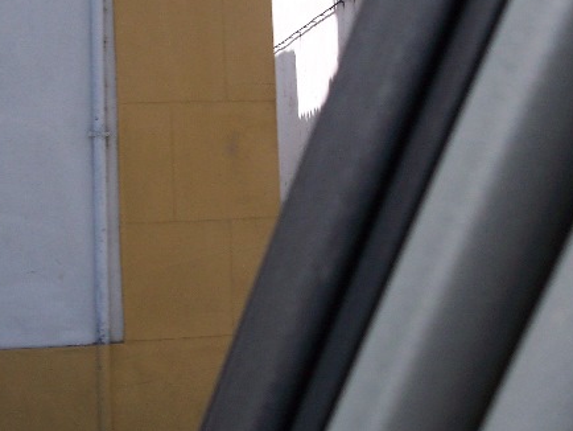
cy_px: 155
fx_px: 1159
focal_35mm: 70
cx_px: 232
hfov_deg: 27.7
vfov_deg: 21.0
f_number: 4.8
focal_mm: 8
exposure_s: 1/700
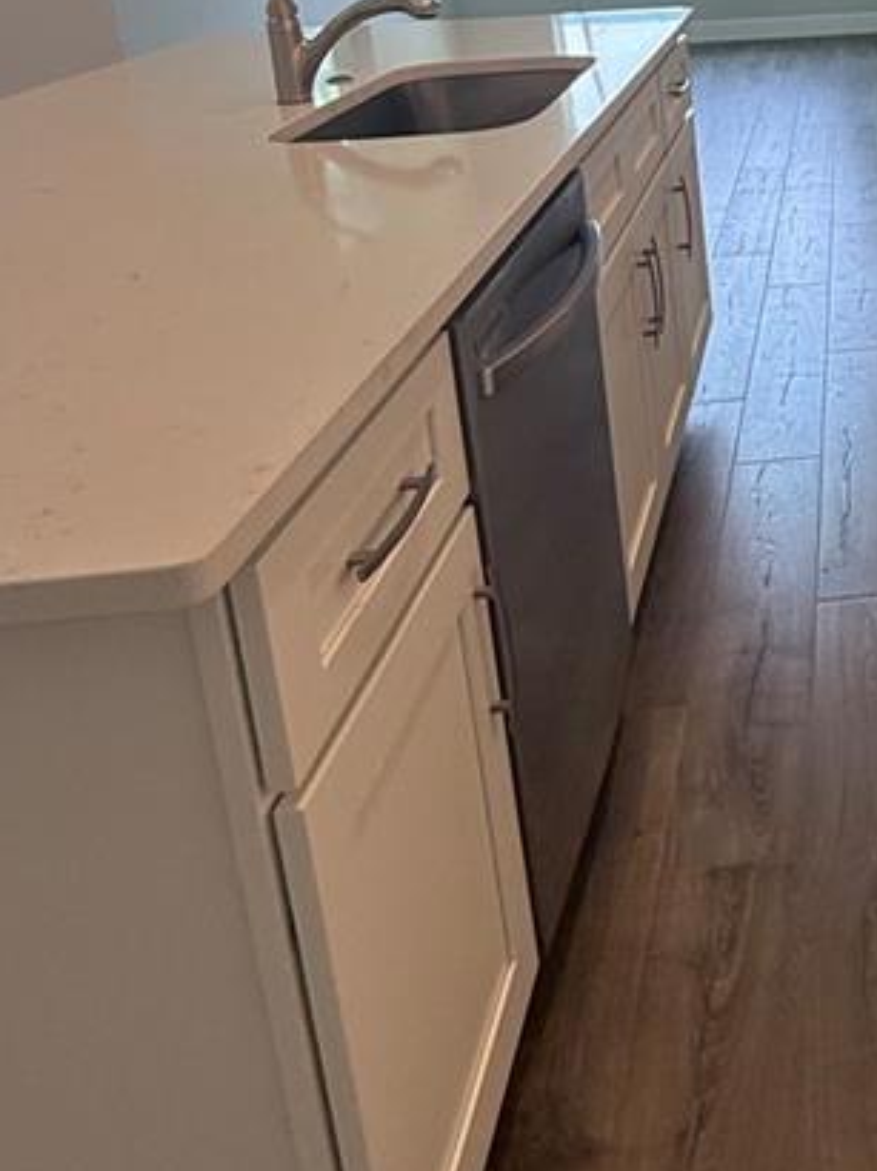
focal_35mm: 41
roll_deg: +1.9
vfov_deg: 42.9
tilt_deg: -11.2
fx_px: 1386
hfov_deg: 30.3
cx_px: 1031
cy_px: 174
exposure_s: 1/120
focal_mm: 2.22
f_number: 2.2
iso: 125
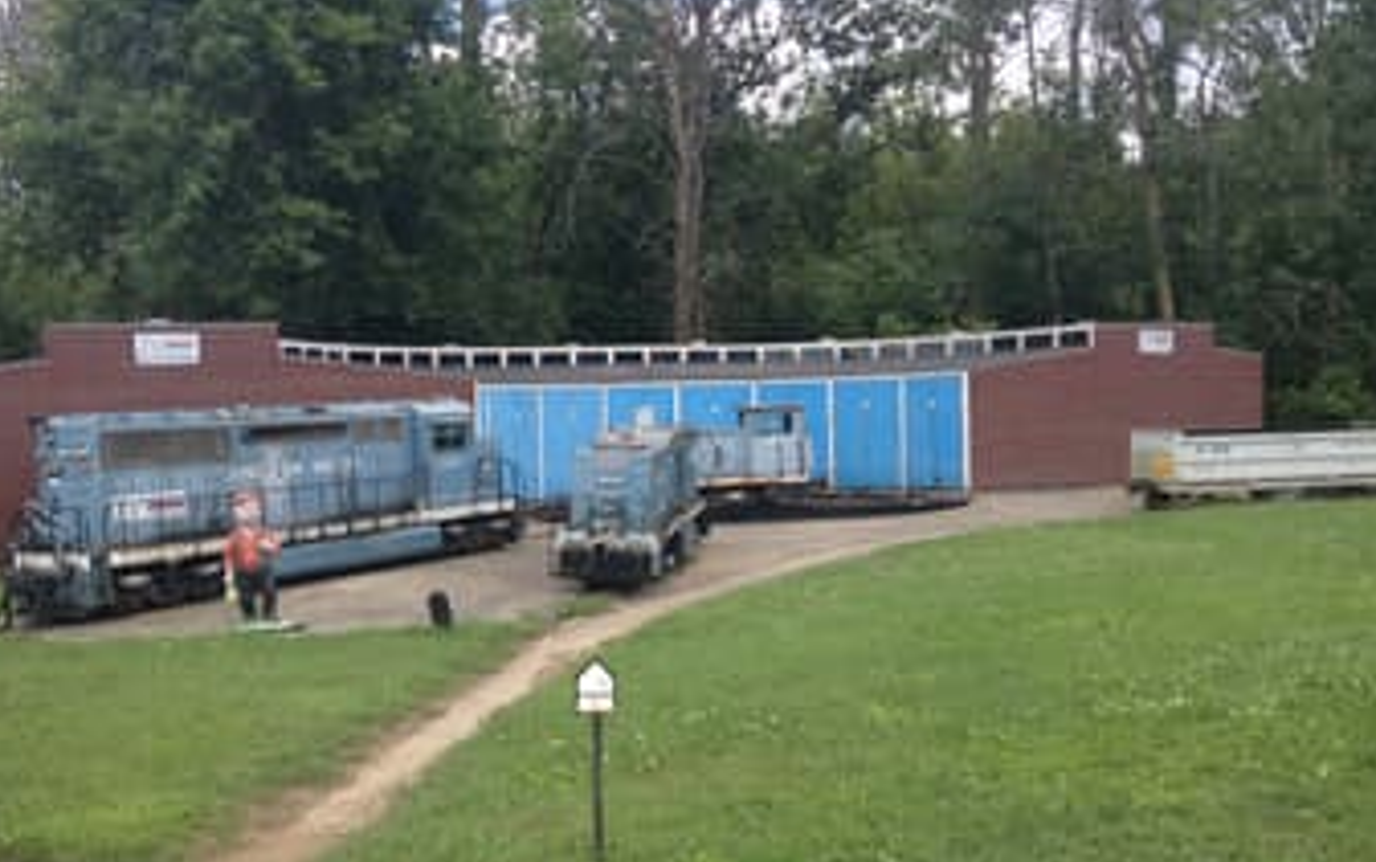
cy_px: 502
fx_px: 1651
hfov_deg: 45.2
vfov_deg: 29.2
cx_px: 641
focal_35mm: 44
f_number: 2.4
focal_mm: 4.28
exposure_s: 1/506
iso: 50
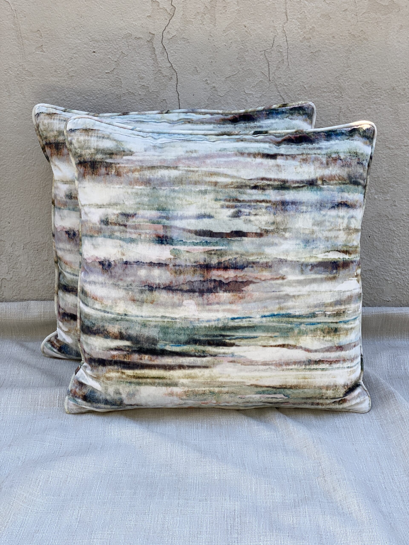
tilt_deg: -19.0
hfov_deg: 28.0
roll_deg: -0.6
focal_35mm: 52
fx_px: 819
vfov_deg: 36.8
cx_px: 204
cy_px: 272
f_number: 2
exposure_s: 1/141
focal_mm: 6
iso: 20
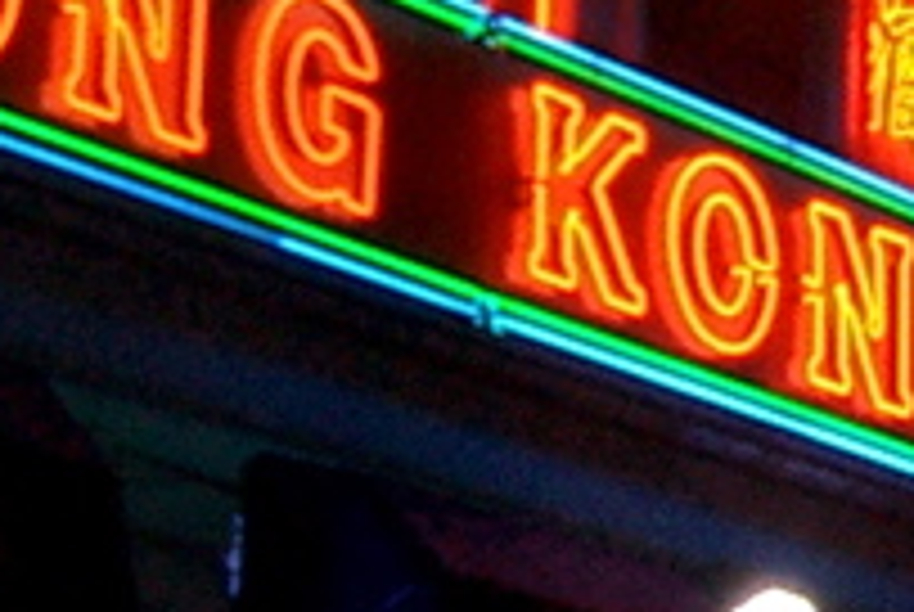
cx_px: 2085
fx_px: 5822
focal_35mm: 229
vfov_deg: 5.9
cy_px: 1125
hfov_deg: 8.3
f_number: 4.2
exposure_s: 1/40
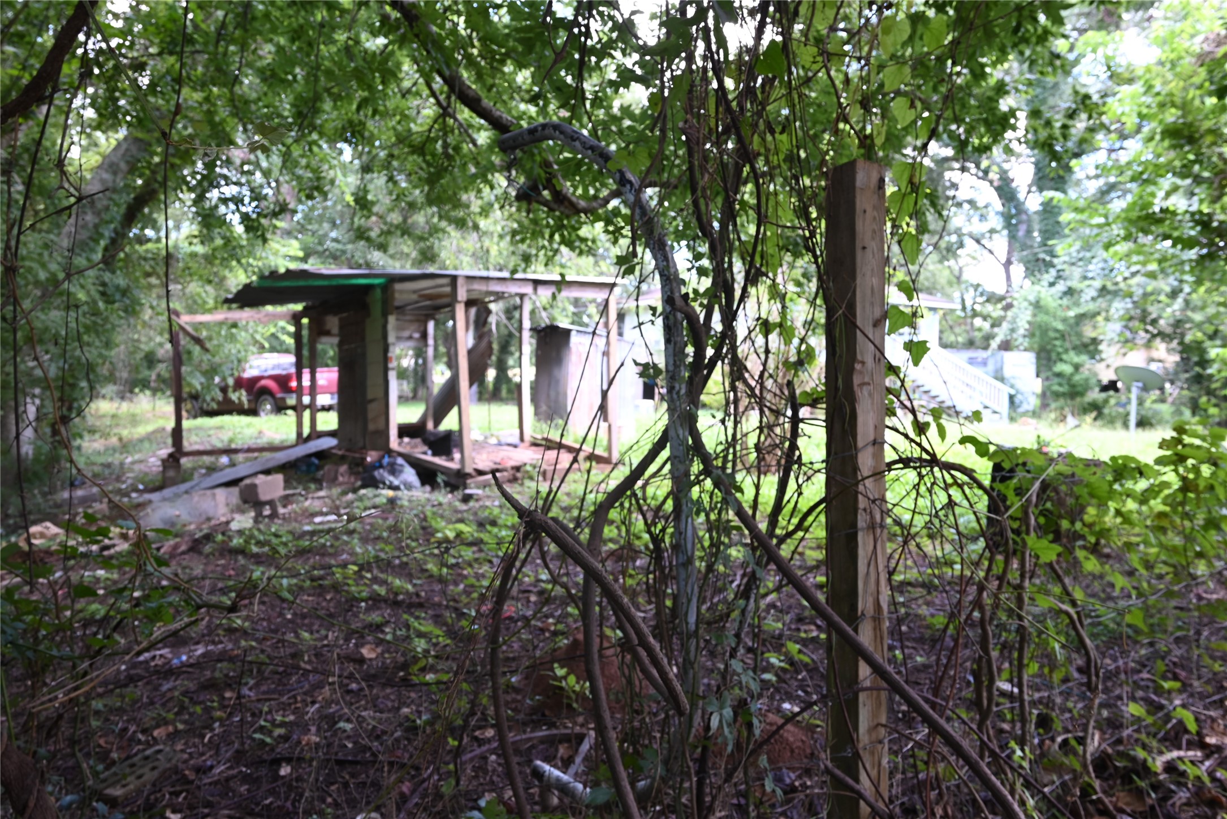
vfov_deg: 53.2
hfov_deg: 73.7
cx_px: 614
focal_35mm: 24
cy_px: 410
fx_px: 818
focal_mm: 24
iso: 500
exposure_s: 1/30
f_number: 7.1
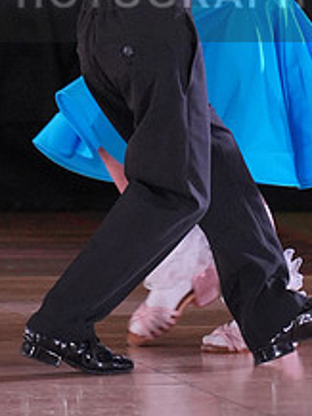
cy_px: -21
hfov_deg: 2.6
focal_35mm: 578
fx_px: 6939
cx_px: 102
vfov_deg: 3.4
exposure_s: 1/400
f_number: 4
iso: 2000
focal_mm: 150
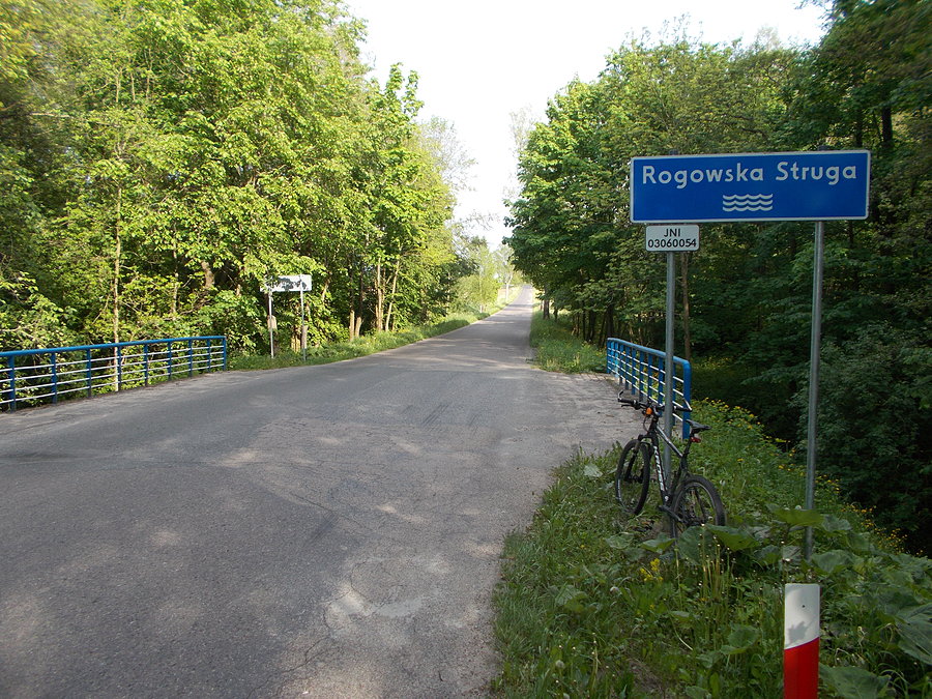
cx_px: 466
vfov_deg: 53.1
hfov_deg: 67.3
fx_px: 700
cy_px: 350
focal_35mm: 26
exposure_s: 1/250
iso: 80
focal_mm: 4.6
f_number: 3.2
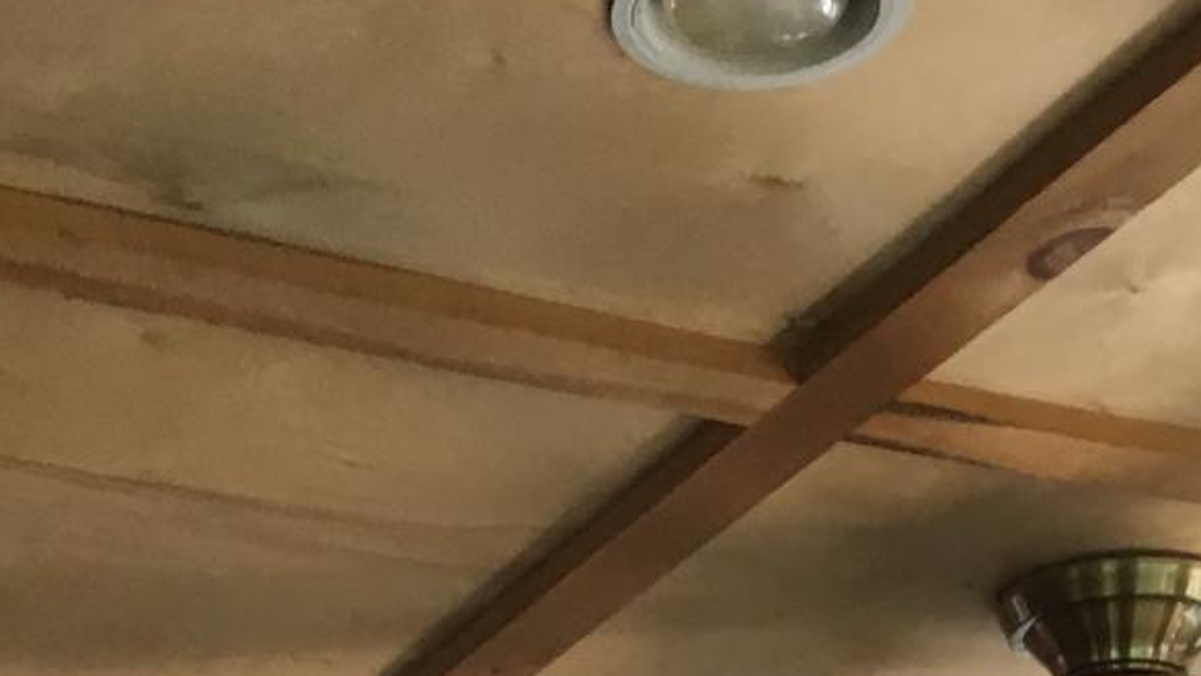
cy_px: 1999
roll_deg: +0.9
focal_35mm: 108
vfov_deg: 9.1
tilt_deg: -4.0
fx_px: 3439
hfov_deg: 19.8
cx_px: 585
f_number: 2.2
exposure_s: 1/30
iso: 40
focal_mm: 4.15
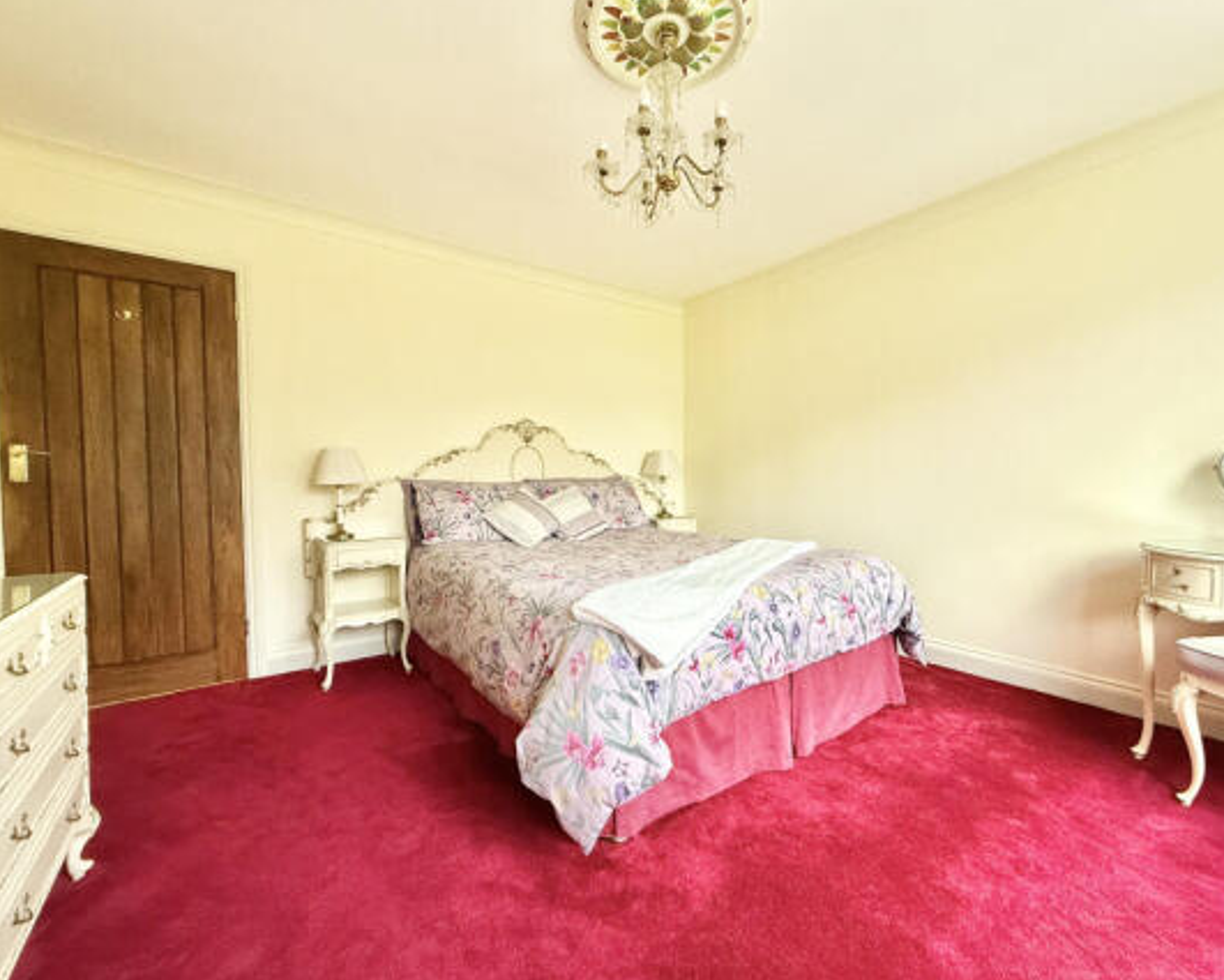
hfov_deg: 96.7
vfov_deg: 84.1
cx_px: 649
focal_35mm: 15
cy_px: 492
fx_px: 543
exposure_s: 1/99
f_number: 2.2
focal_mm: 2.22
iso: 200
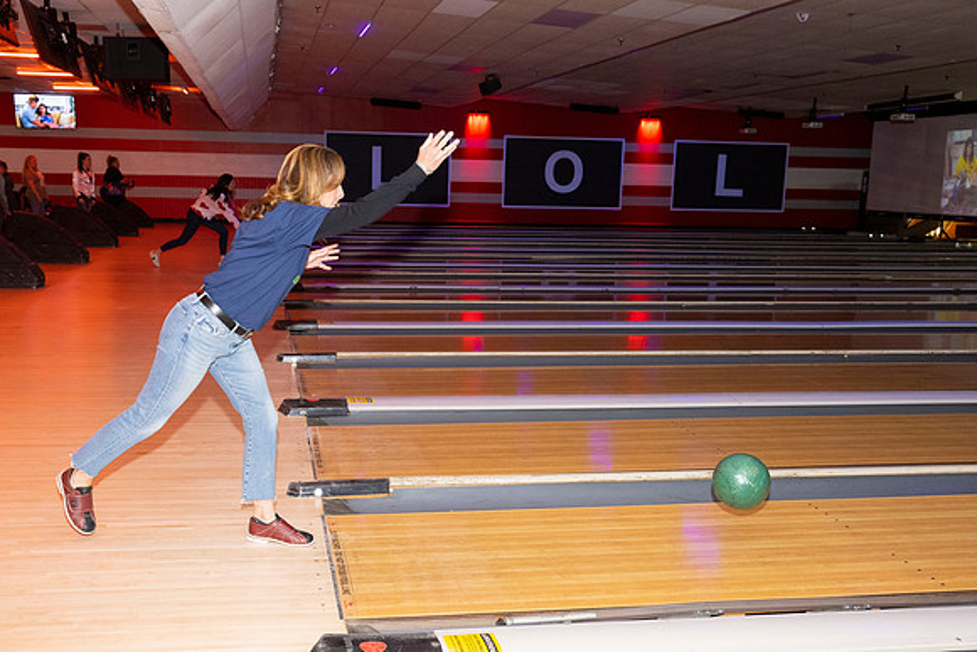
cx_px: 418
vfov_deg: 34.5
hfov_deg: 50.0
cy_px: 395
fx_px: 1044
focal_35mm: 38
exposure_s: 1/100
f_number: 5.6
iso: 2000
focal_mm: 31.5
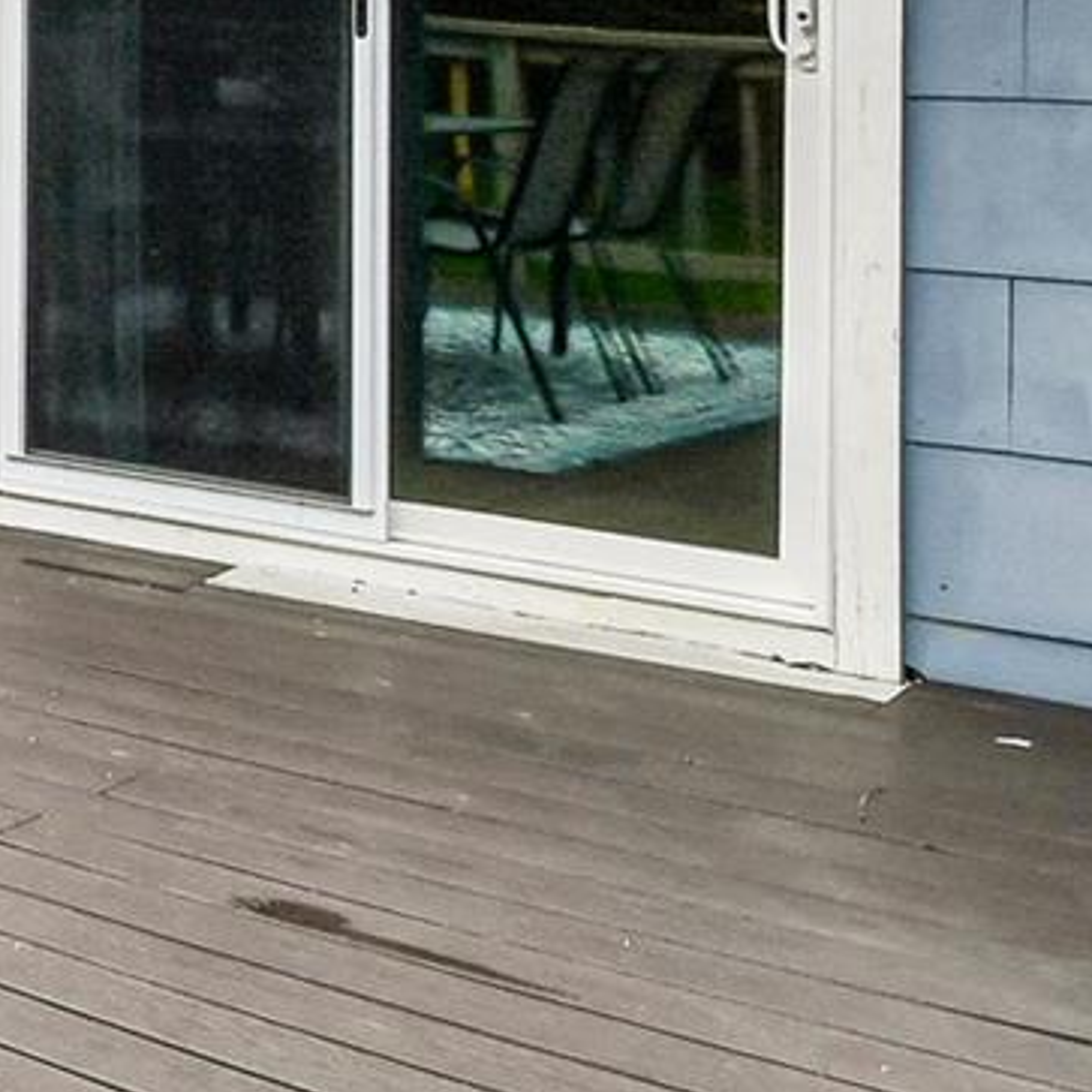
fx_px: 2570
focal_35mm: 72
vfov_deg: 22.3
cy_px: -194
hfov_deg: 18.3
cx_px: -924
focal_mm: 10
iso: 400
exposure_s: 1/500
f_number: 8
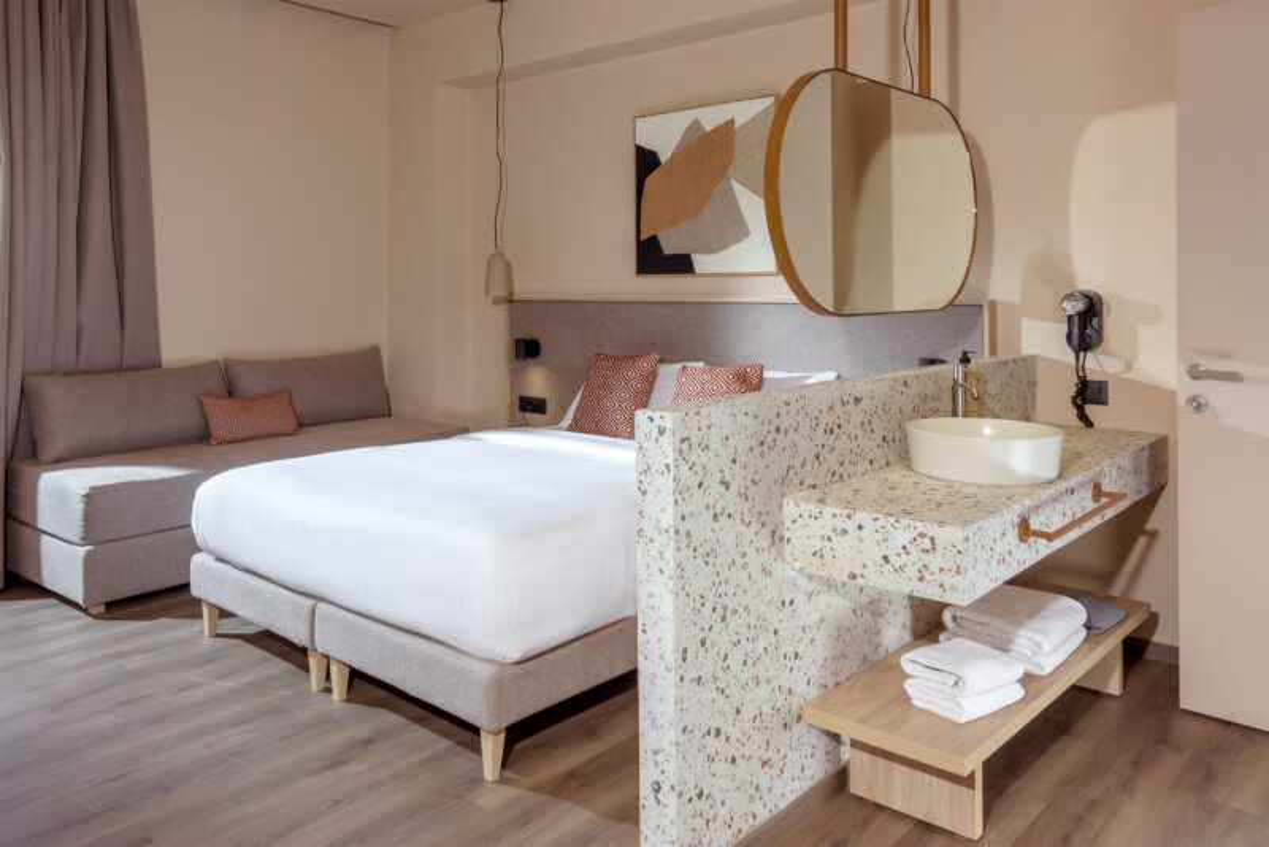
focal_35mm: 20
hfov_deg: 84.0
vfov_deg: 62.0
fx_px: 705
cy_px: 424
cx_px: 634
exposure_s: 1/160
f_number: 10
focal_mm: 20
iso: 400
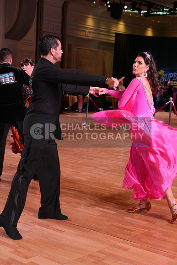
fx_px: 442
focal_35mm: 60
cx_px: 88
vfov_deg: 33.4
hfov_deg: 22.6
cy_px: 132
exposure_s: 1/250
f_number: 6.3
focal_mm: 60
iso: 2000
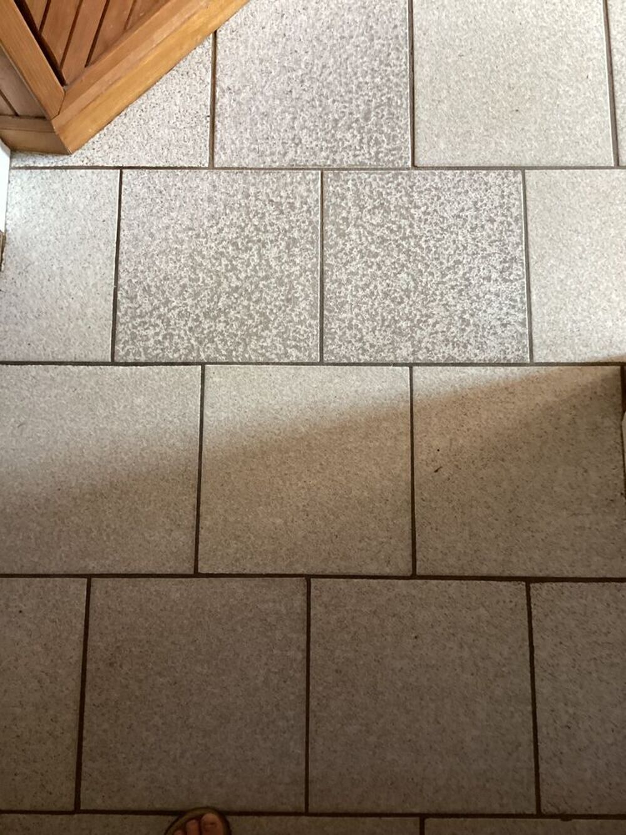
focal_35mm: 31
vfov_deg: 58.3
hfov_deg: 45.4
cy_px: 418
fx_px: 747
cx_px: 313
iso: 250
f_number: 2.4
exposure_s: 1/60
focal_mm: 3.3
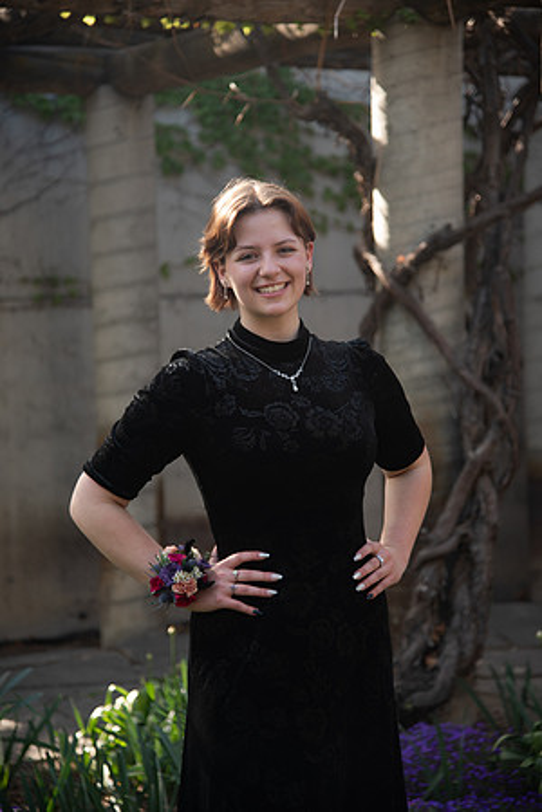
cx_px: 271
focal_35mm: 86
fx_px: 1942
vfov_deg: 23.6
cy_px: 406
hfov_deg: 15.9
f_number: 4
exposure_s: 1/125
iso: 160
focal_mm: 86
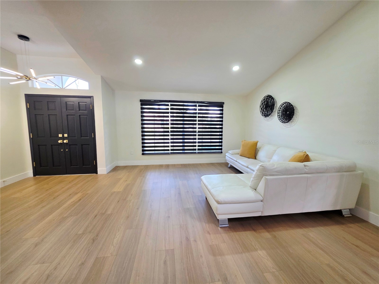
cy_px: 142
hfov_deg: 106.2
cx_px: 190
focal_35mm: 13
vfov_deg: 89.9
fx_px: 142
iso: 160
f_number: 1.9
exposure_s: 1/120
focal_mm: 2.2
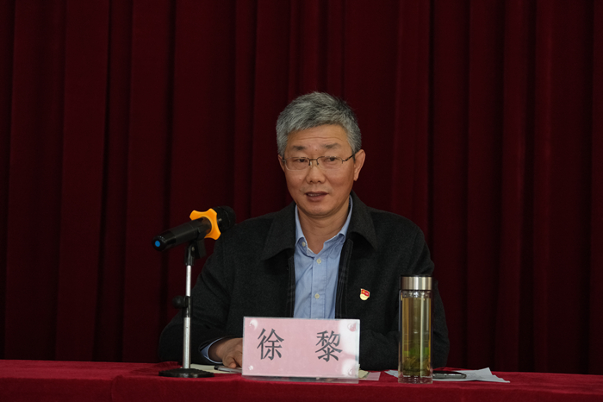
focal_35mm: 101
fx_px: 1691
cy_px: 201
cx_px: 302
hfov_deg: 20.2
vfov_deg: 13.5
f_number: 4
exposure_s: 1/100
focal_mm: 67.5
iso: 1600
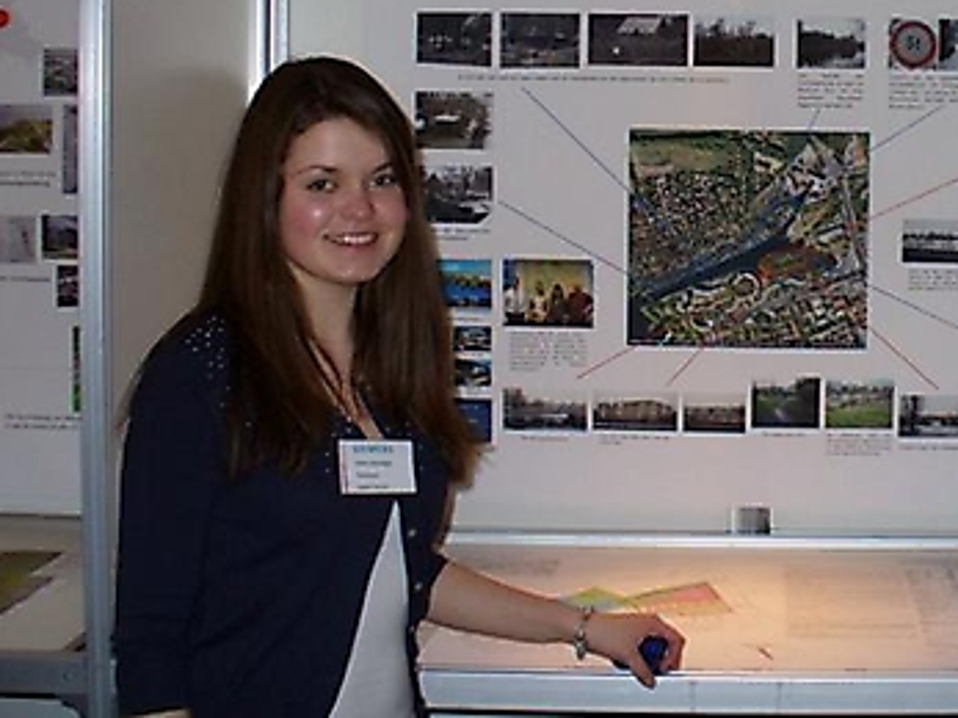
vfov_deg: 22.6
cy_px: 146
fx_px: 1771
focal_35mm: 64
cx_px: 756
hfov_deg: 29.6
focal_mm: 6.1
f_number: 2.8
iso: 100
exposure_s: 1/60
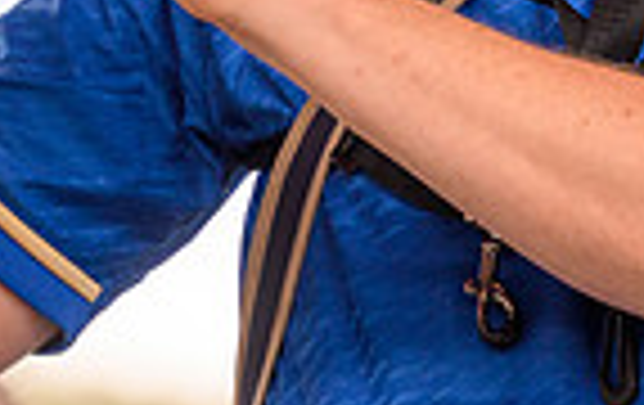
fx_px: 11589
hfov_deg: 3.2
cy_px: -338
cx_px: 221
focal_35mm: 659
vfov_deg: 2.0
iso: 400
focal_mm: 160
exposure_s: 1/2500
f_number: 2.8
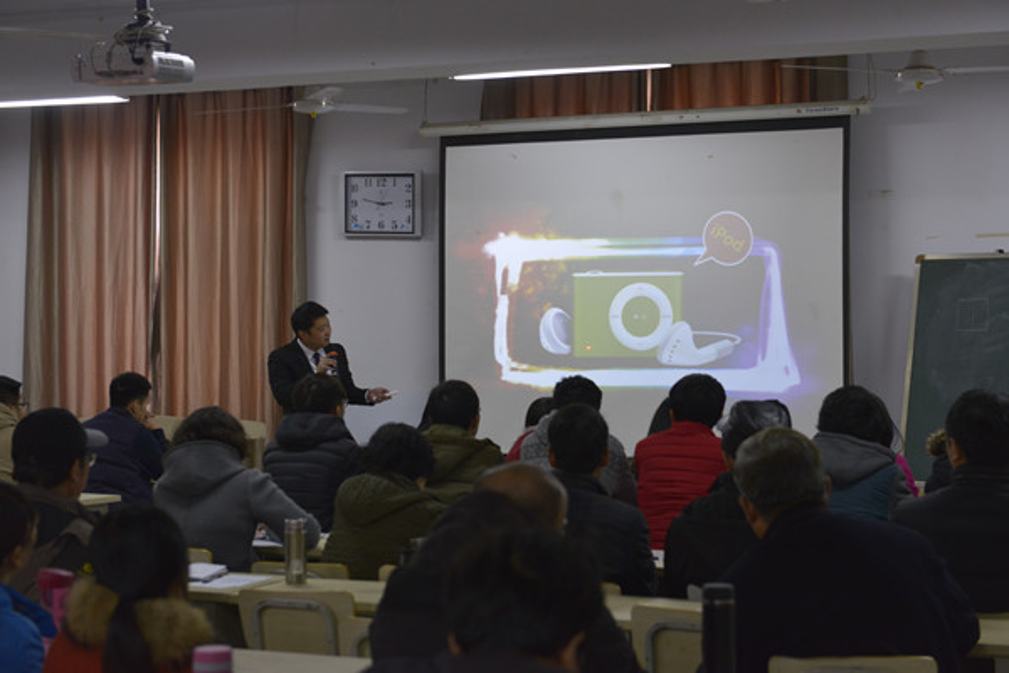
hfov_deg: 28.8
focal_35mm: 70
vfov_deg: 19.5
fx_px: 1962
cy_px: 336
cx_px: 504
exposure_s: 1/100
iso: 1600
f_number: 5
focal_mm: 70
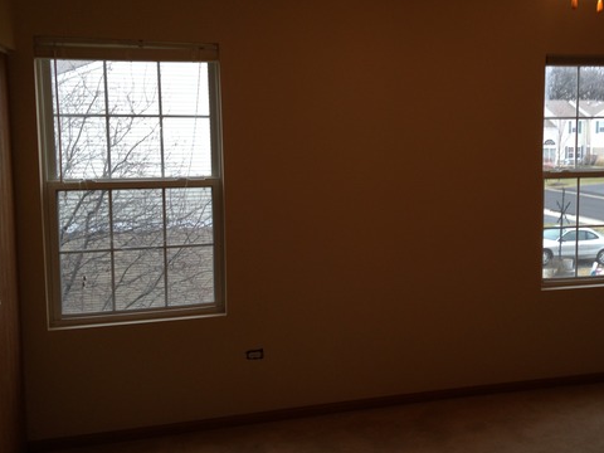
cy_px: 200
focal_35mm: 44
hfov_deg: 42.5
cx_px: 394
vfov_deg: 32.8
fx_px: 768
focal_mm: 4.12
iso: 50
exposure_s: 1/22
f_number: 2.4
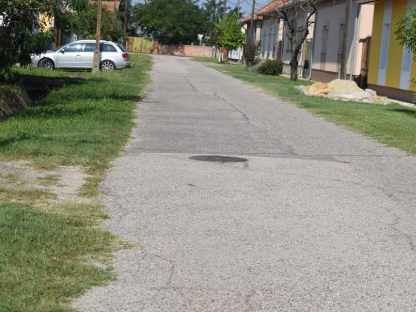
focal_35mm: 91
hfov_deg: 21.6
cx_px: 207
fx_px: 1088
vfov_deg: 16.3
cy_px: 154
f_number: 10
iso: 200
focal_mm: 55
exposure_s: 1/400
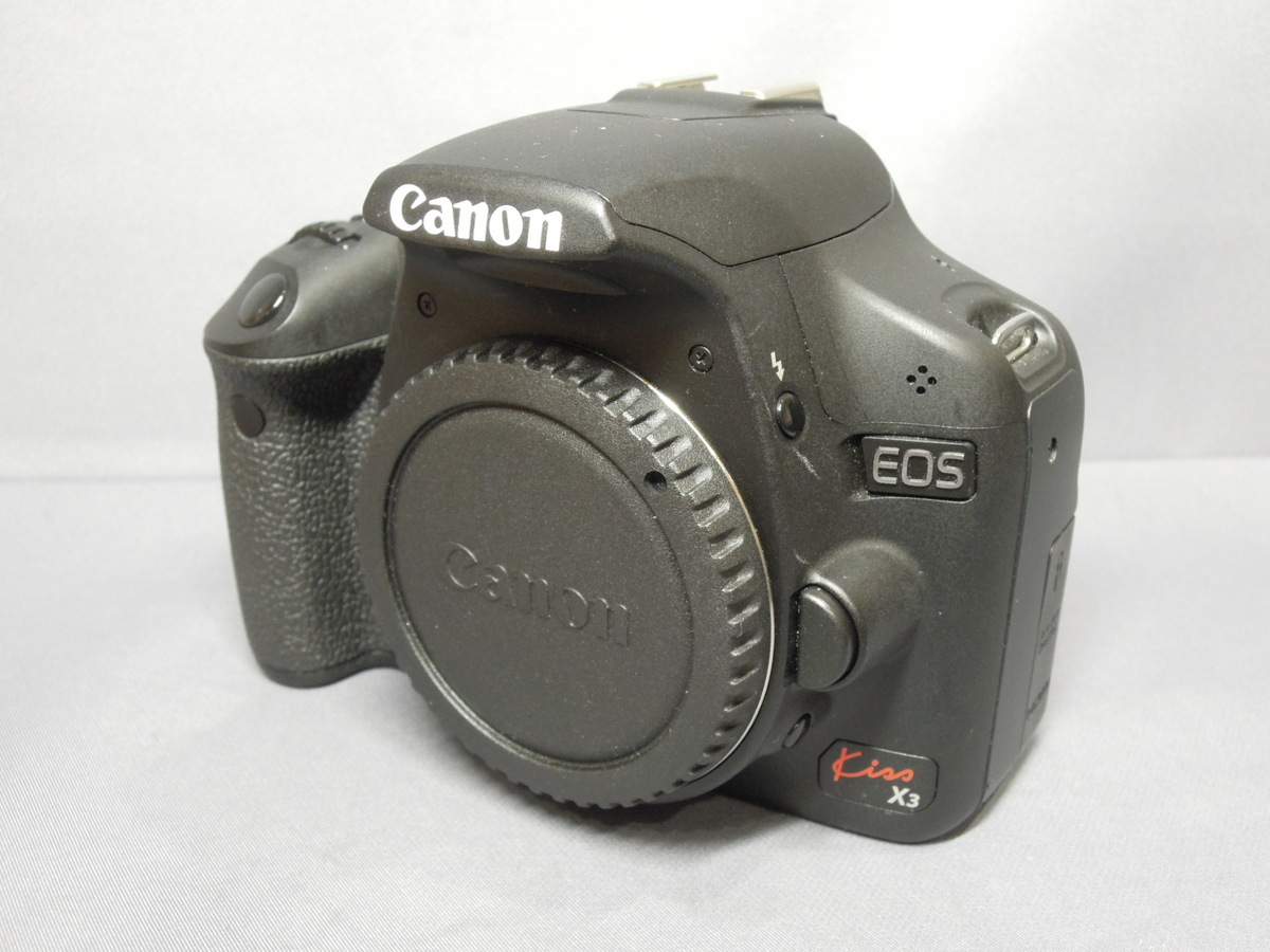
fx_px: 1468
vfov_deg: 36.0
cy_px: 476
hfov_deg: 46.8
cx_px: 635
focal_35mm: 40
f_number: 4.1
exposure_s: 1/15
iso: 400
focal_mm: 7.2
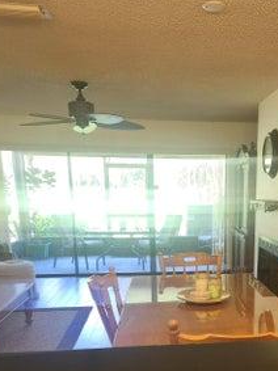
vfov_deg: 46.2
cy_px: 278
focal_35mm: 39
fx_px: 418
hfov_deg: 35.7
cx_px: 219
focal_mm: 5.4
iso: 320
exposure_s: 1/120
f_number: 1.8
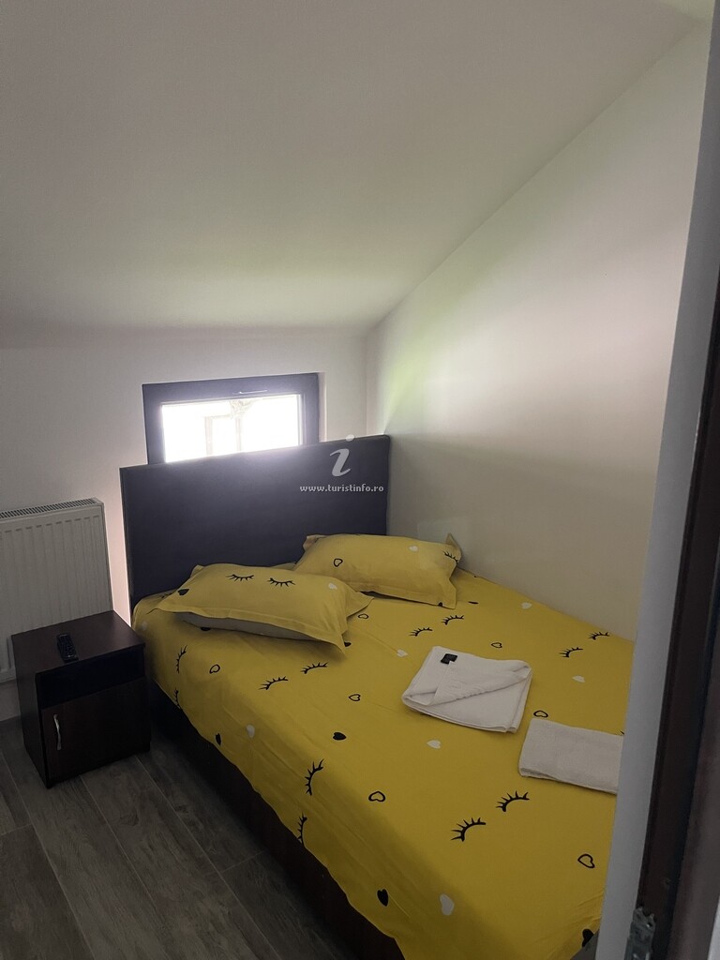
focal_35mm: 25
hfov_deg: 54.9
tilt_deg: -14.7
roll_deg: +0.0
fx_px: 693
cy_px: 480
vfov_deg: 69.4
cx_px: 360
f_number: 1.6
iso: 640
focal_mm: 5.1
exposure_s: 1/30
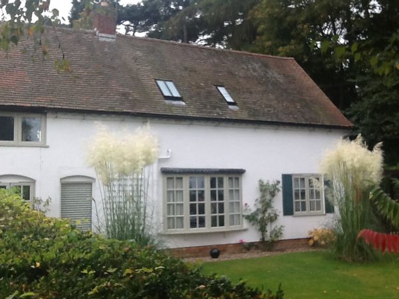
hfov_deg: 42.9
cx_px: 200
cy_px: 150
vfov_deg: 32.9
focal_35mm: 44
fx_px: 507
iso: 40
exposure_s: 1/281
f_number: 2.4
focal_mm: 2.03
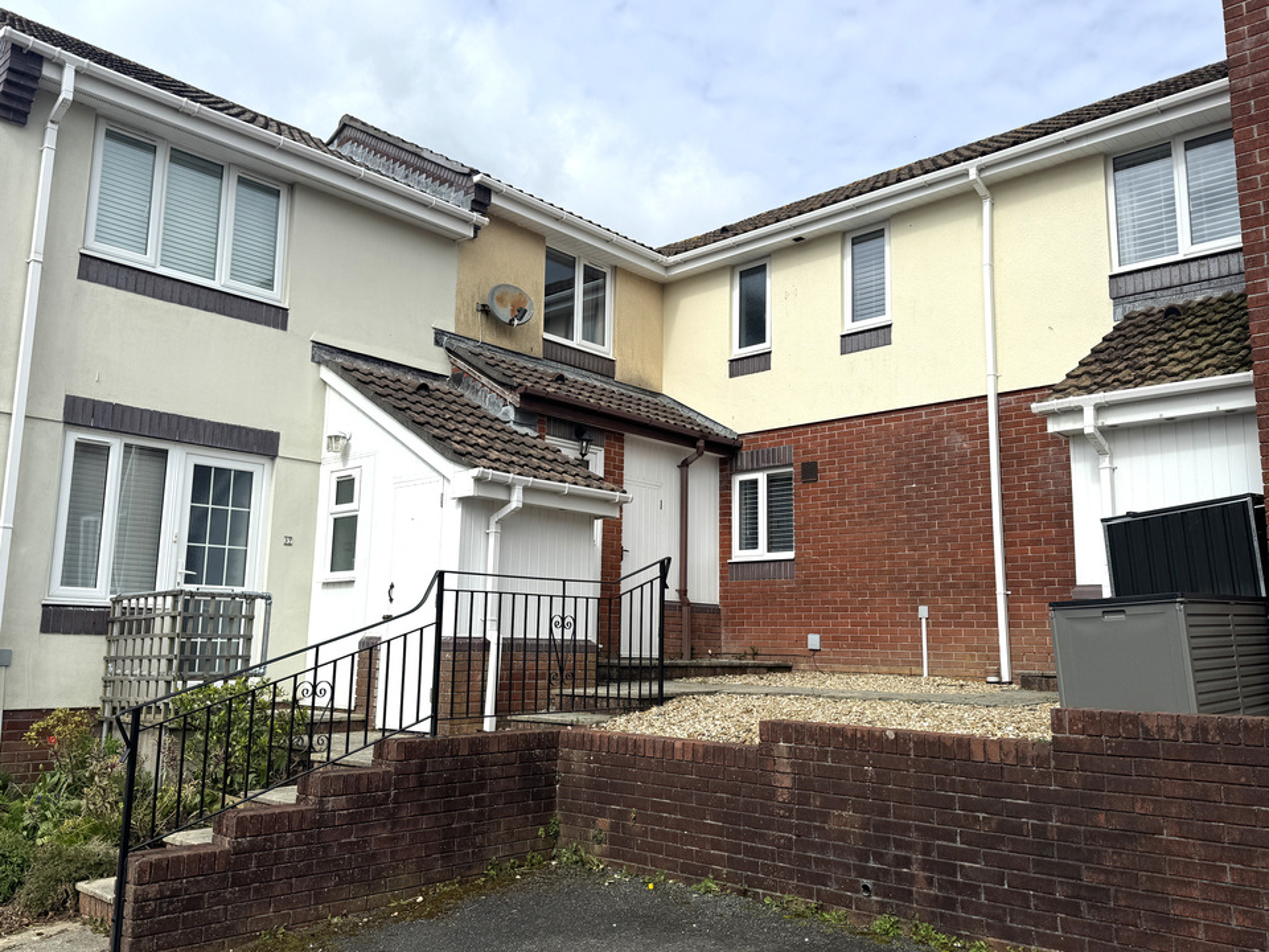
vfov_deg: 48.2
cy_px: 476
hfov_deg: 61.7
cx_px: 634
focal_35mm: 29
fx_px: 1063
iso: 80
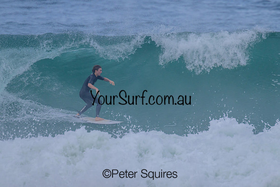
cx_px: 133
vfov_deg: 1.3
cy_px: 76
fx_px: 8376
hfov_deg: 1.9
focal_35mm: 1077
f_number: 11
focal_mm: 800
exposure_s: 1/2000
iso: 800
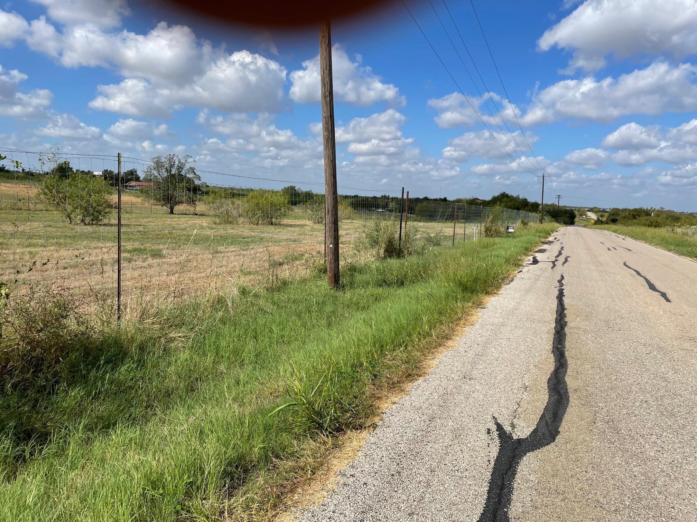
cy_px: 261
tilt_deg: -6.5
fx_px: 524
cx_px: 348
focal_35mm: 26
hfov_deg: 67.3
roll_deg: -2.5
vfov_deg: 53.1
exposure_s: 1/5291
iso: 32
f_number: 1.6
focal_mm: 4.2
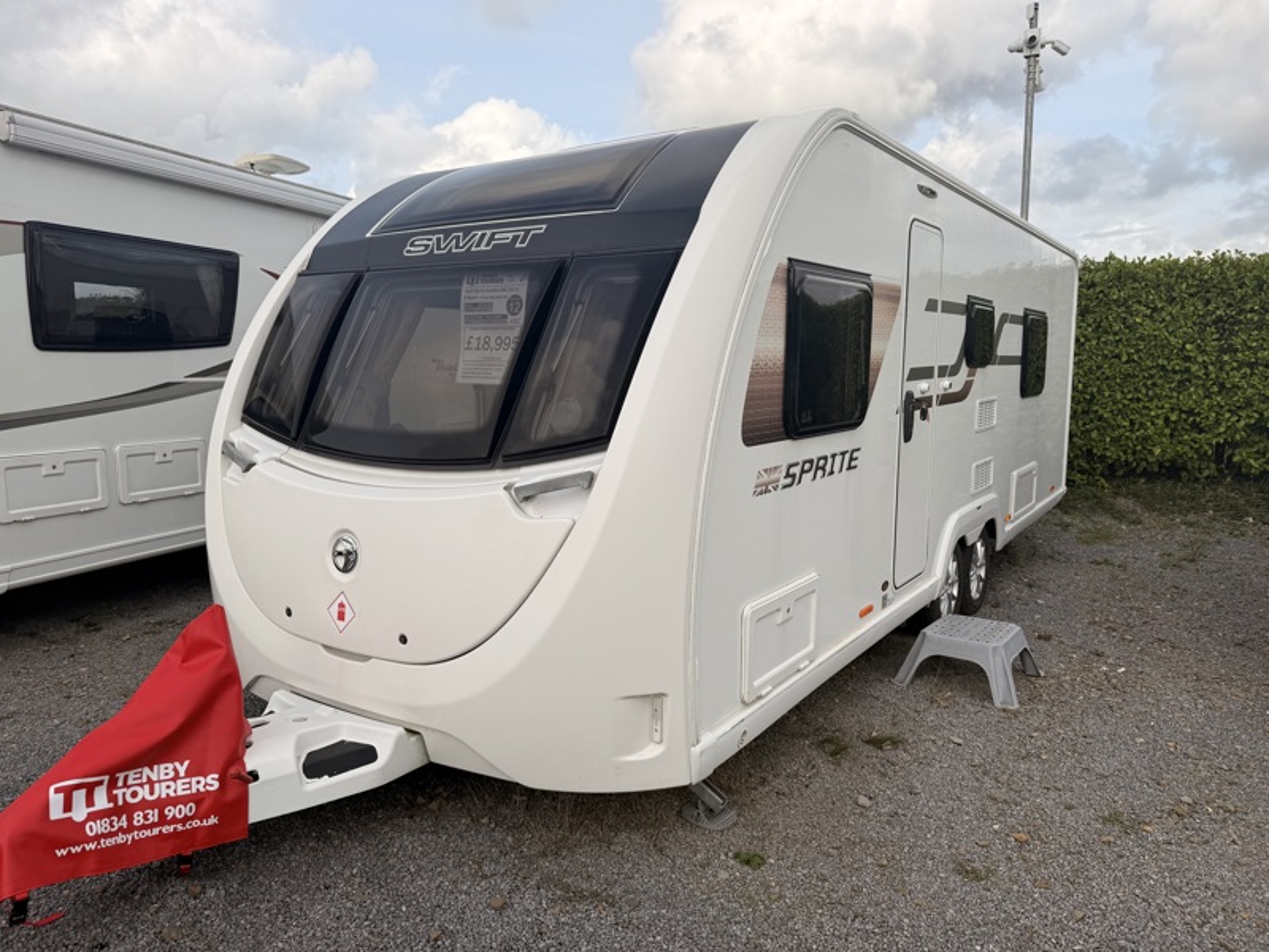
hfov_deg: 71.6
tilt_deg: -7.8
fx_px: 880
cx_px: 634
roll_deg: +1.4
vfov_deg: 56.8
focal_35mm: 24
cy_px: 476
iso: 80
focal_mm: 6.76
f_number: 1.78
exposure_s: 1/4405
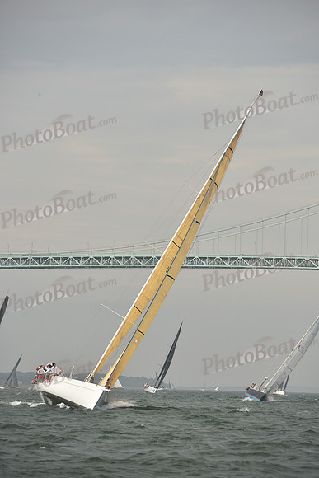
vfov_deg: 11.7
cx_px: 160
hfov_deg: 7.9
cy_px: 239
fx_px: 2324
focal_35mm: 175
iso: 250
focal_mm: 175
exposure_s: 1/640
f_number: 5.6
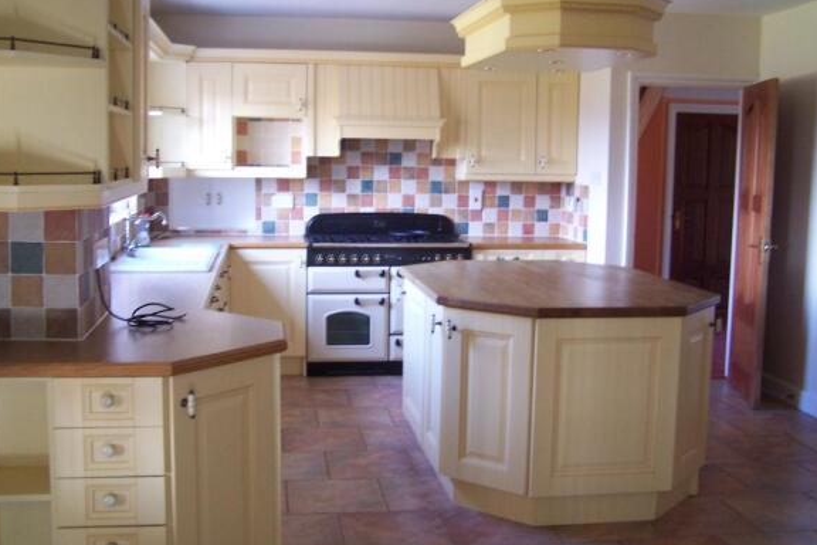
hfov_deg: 48.5
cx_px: 406
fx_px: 908
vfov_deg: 33.4
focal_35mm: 40
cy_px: 255
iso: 140
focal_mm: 6.3
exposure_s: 1/15
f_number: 2.8
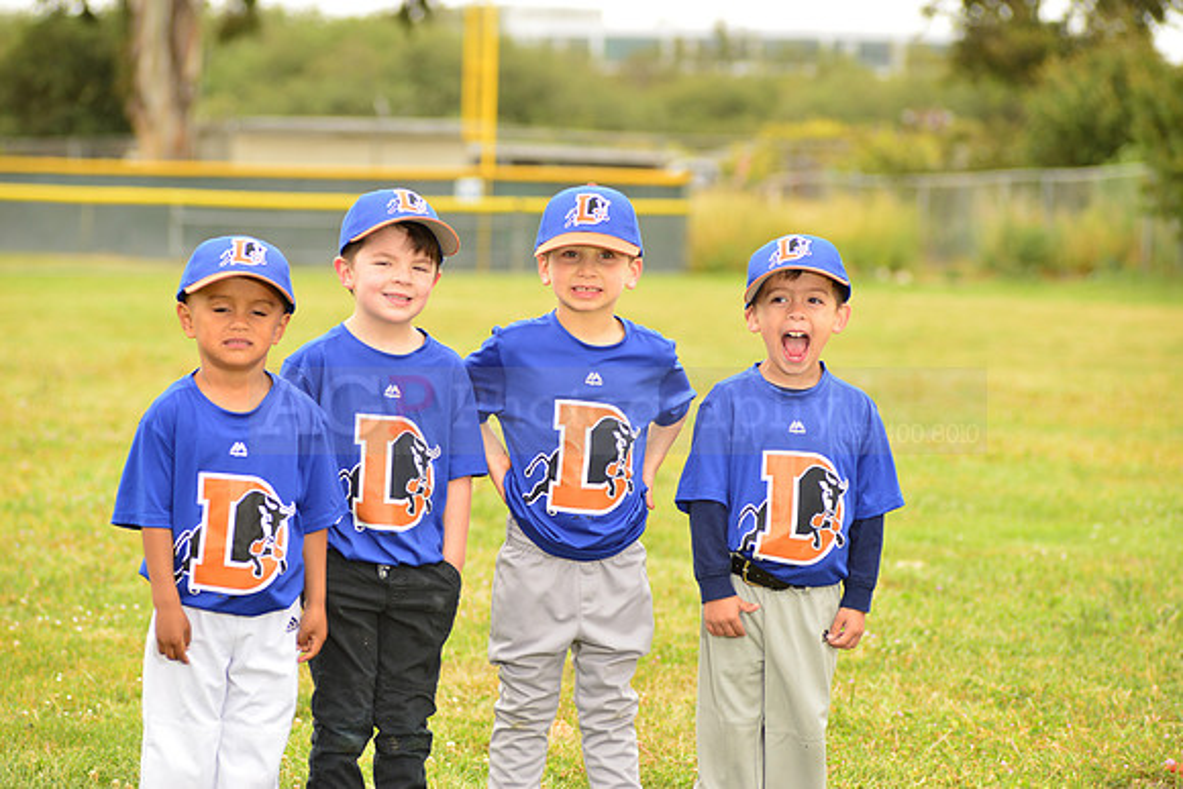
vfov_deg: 9.5
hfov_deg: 14.2
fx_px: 4766
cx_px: 592
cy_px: 394
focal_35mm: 145
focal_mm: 145
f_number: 5.6
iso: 160
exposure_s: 1/250
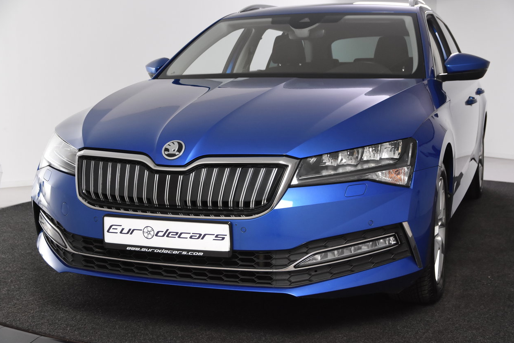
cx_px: 258
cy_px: 169
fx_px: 742
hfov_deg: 38.2
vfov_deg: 26.0
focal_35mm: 52
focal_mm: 34
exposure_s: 1/100
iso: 1600
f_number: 5
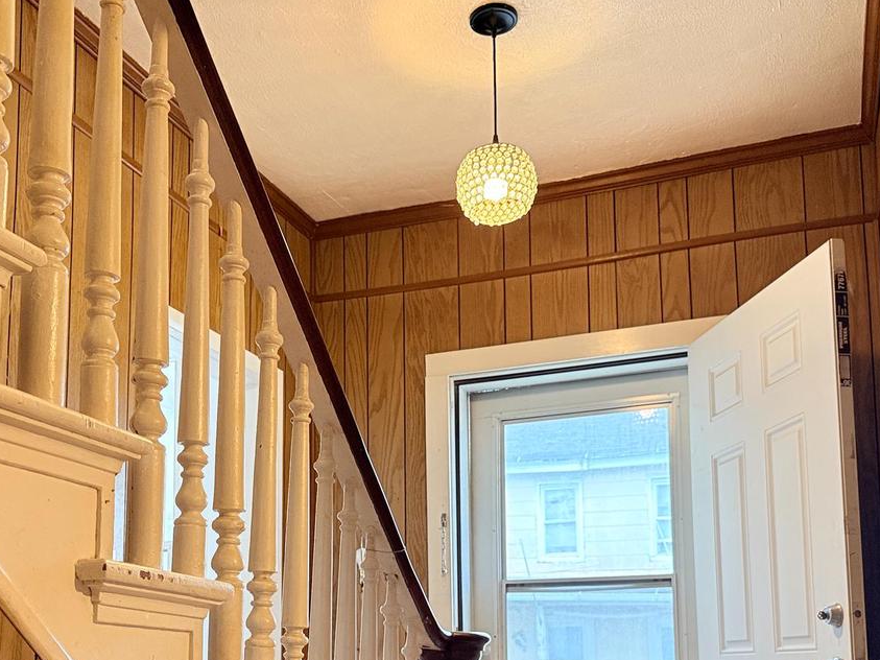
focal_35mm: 41
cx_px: 357
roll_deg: +0.1
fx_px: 1042
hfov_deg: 45.6
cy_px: 555
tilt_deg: +6.9
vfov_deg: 33.8
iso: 400
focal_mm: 6.76
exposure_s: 1/60
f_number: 1.78
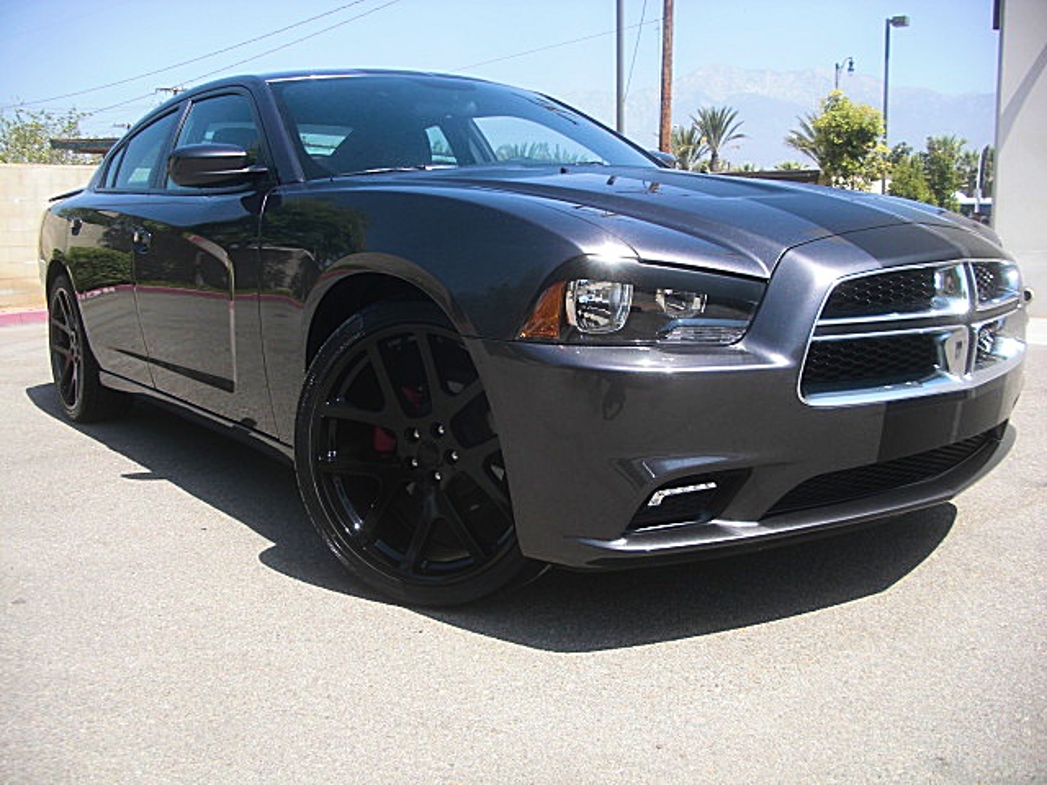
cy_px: 392
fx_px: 1089
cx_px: 524
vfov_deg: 39.7
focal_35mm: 36
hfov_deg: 51.4
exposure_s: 1/500
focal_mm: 6.3
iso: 50
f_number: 2.8
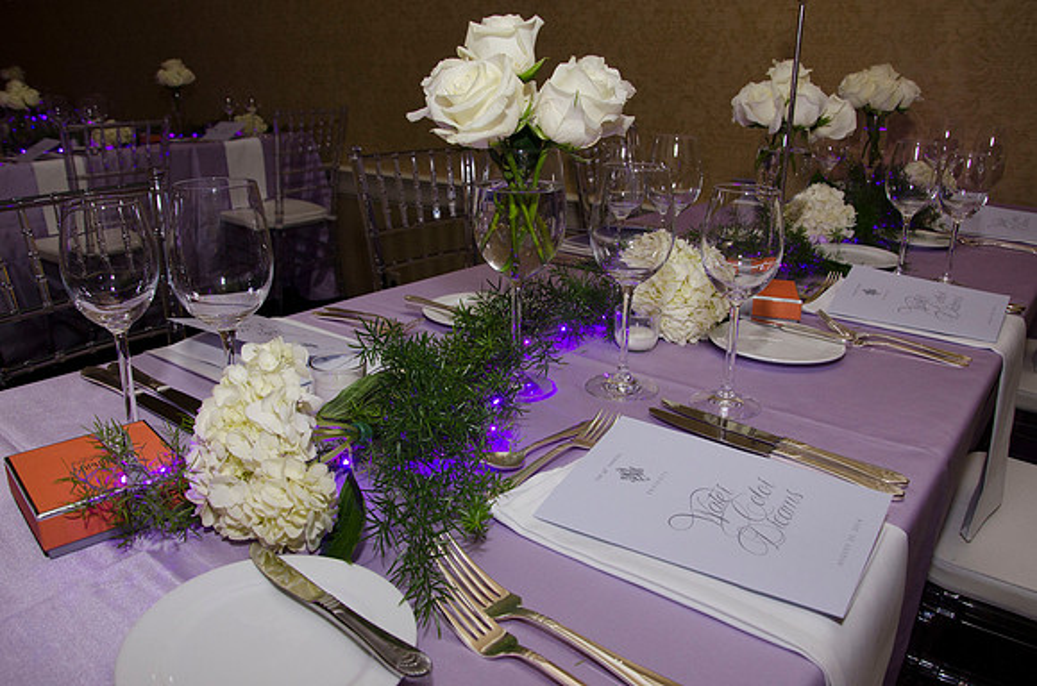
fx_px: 776
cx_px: 518
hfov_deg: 67.5
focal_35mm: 27
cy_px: 343
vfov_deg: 47.7
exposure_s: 1/30
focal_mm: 18
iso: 400
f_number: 6.3
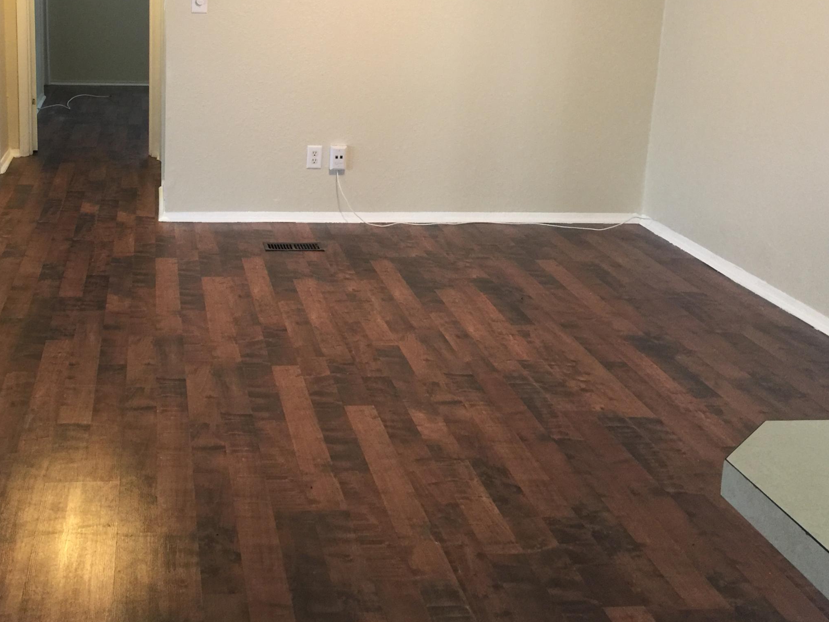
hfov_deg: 43.1
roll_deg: -2.9
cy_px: 174
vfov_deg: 33.1
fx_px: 1030
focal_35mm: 43
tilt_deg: -13.5
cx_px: 259
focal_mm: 4.15
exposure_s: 1/15
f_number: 2.2
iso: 100
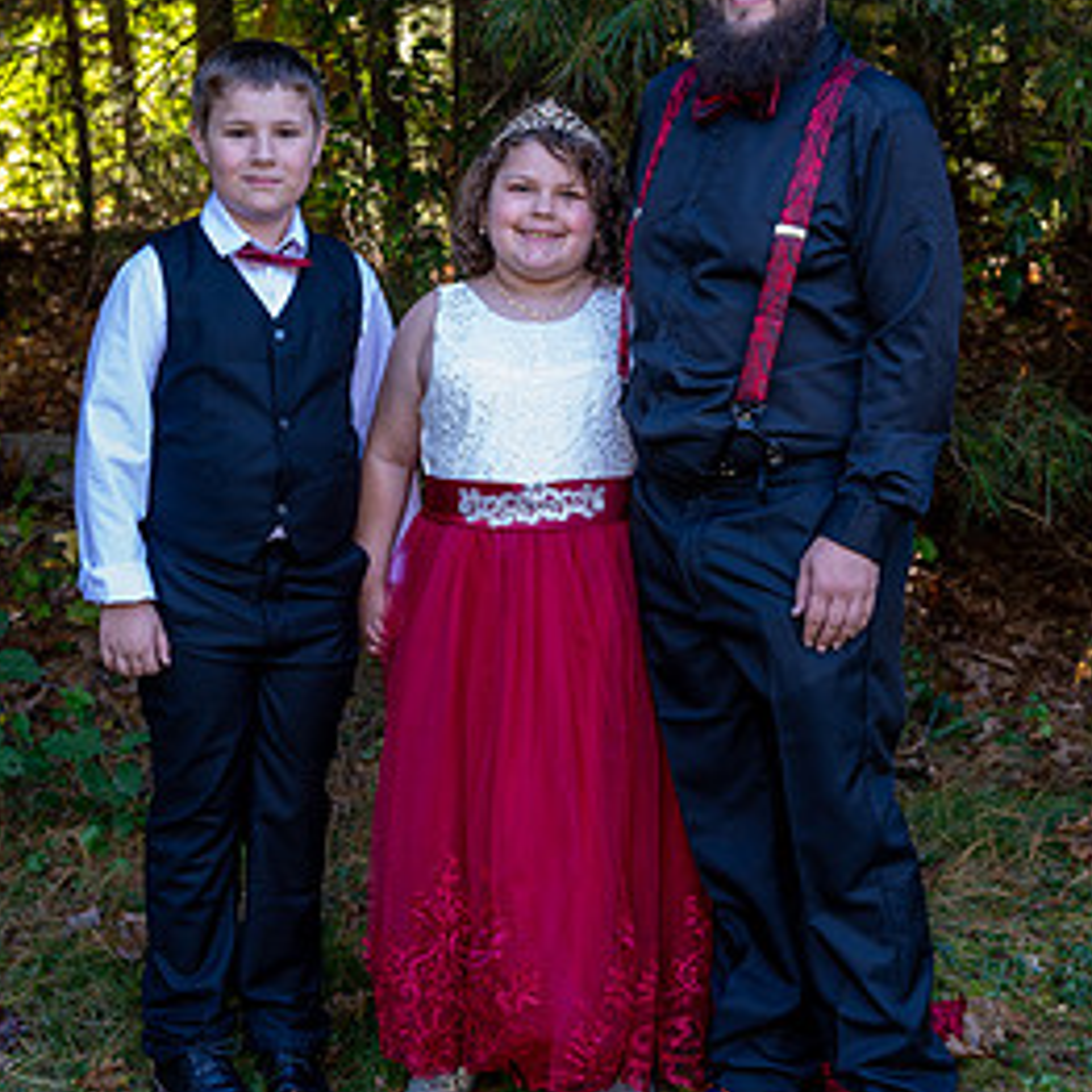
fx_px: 3284
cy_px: 429
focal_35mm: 92
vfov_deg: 18.9
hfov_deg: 18.9
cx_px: 523
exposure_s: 1/60
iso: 640
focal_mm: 63
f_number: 6
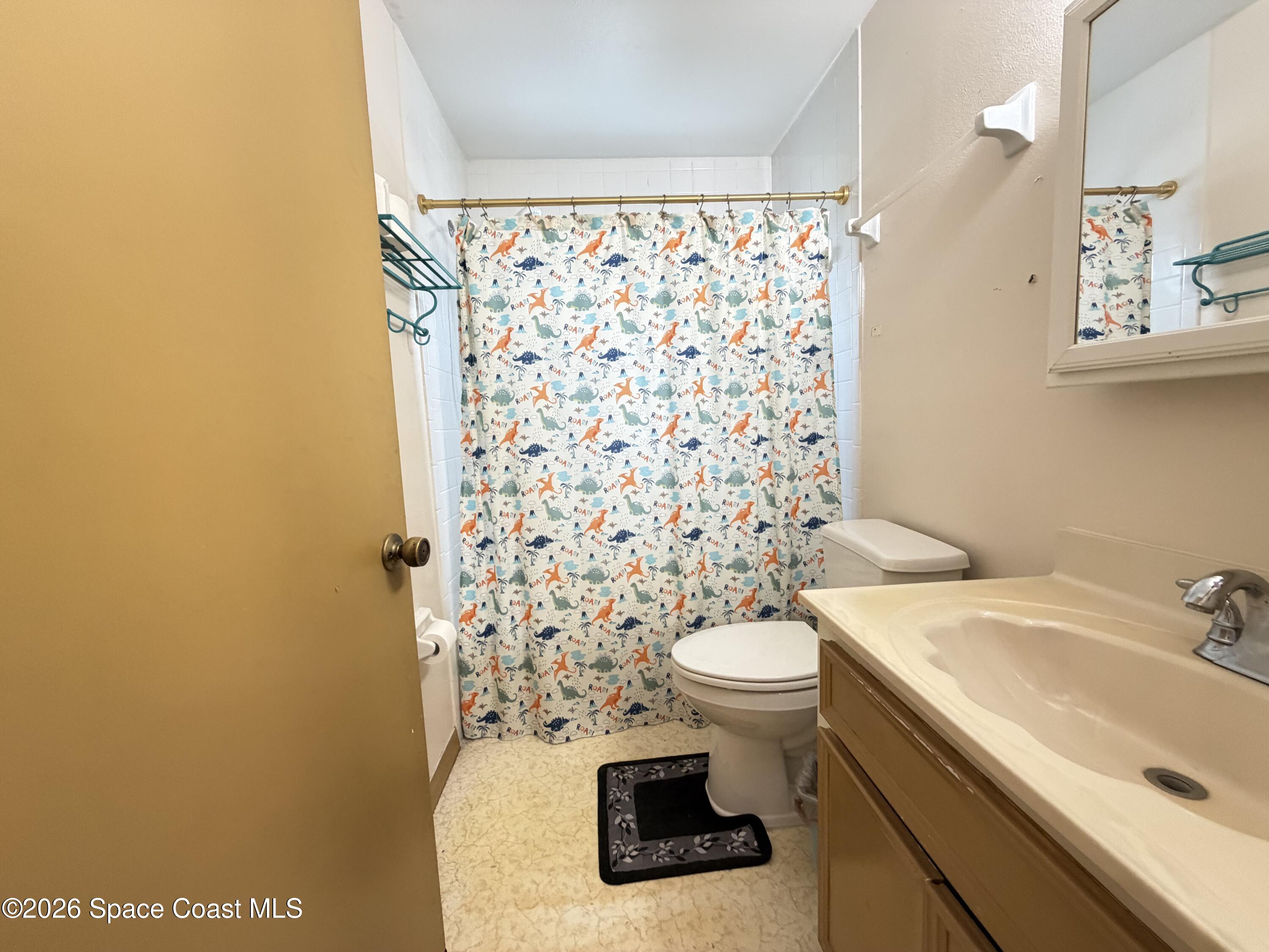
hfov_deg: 102.1
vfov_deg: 85.7
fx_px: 513
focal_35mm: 14
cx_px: 634
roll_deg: +2.3
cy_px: 476
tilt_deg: -6.1
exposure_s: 1/60
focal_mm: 2.22
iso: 400
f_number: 2.2
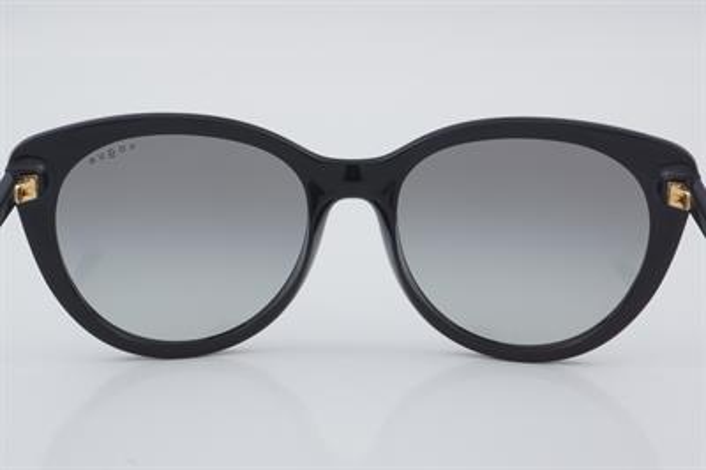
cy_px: 235
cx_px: 353
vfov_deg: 16.5
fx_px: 1617
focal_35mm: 82
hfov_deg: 24.6
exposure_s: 1/4
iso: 100
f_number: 32
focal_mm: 55
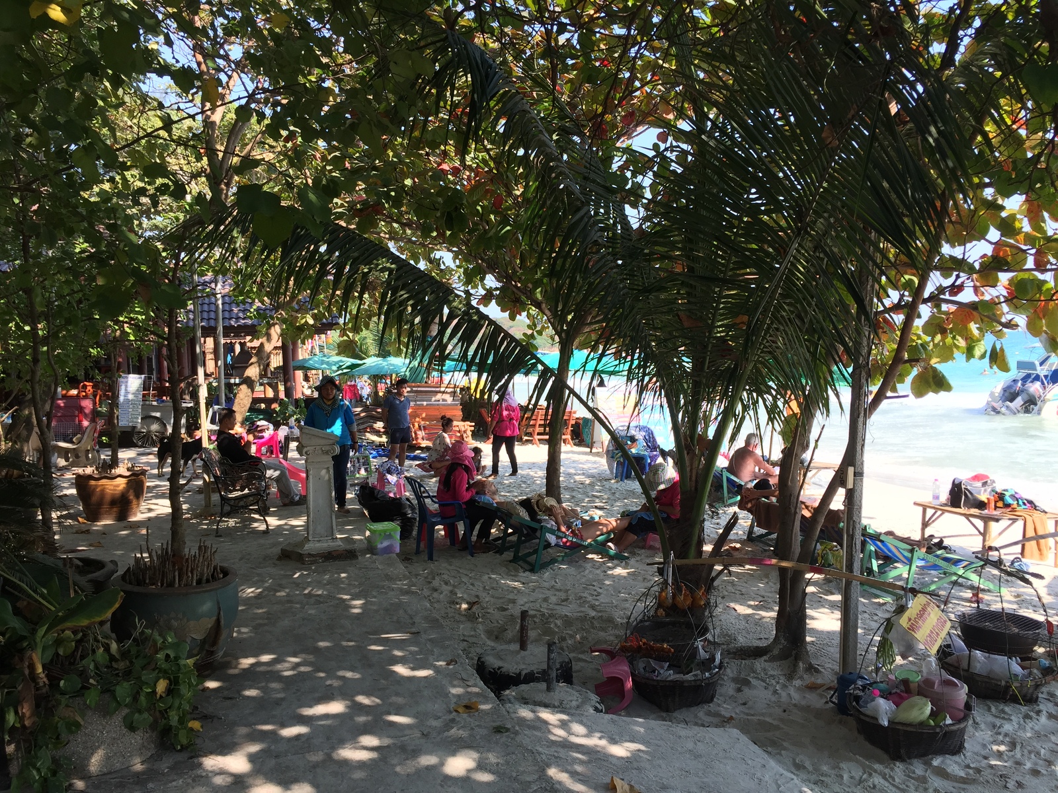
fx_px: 886
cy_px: 396
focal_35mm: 29
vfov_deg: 48.2
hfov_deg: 61.7
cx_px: 529
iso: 32
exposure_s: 1/395
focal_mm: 4.15
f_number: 2.2
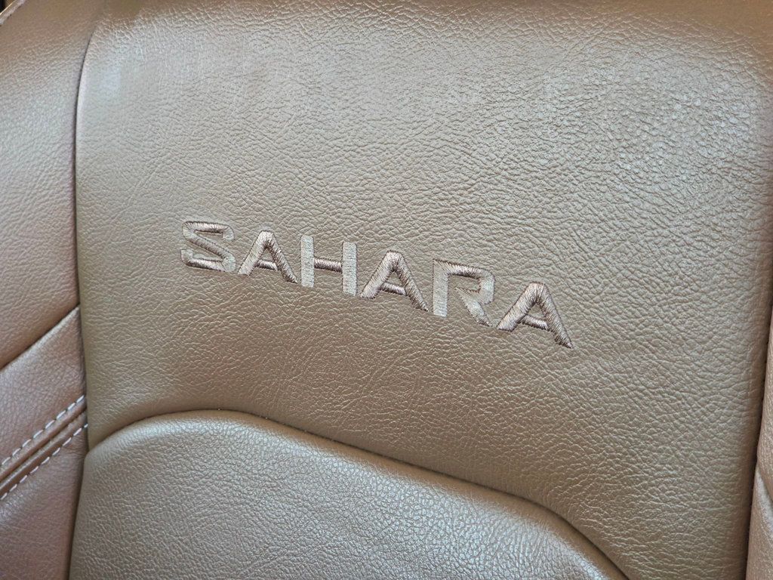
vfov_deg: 21.3
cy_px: 290
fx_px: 1541
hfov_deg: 28.2
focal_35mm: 69
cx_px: 386
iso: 320
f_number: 2.4
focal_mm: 7
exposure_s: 1/120
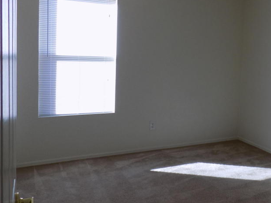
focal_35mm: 38
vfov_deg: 37.5
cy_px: 75
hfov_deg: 47.4
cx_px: 198
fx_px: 297
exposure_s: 1/50
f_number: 3.1
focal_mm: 4
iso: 80
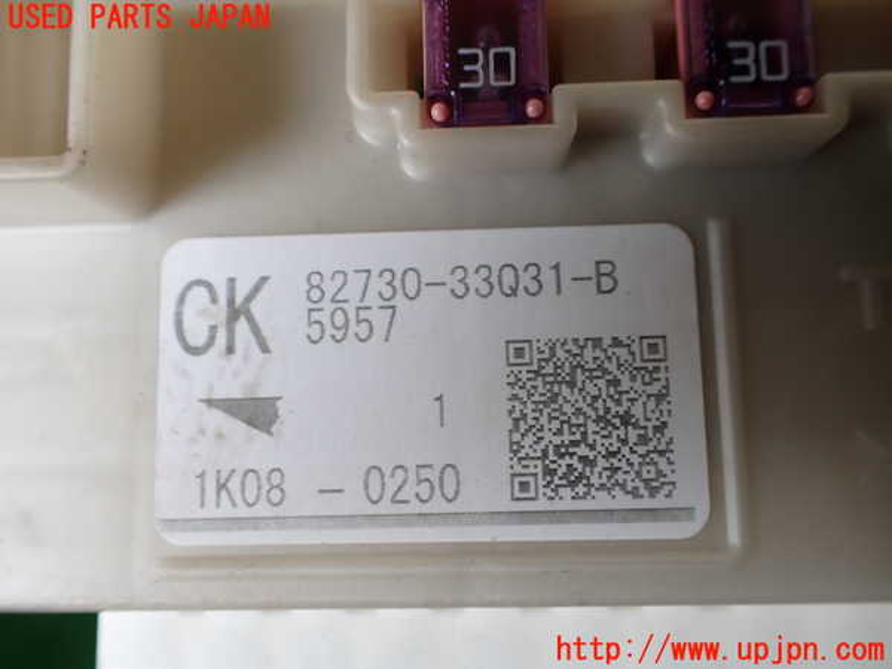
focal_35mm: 30
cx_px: 446
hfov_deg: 60.0
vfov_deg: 46.8
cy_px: 334
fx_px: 773
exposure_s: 1/125
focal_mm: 5.4
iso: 125
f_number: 2.3
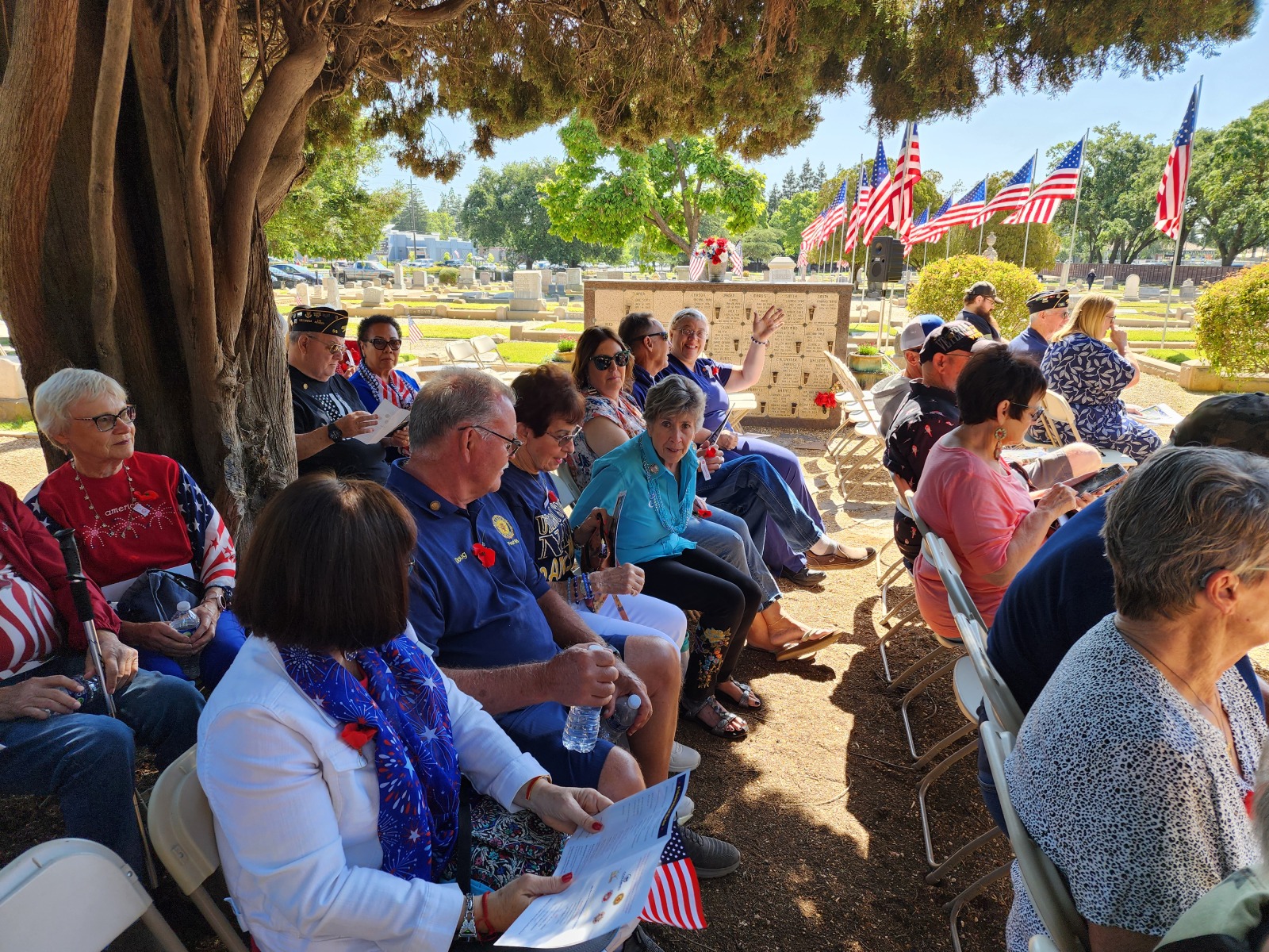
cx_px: 634
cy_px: 476
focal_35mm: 23
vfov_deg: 58.9
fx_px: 843
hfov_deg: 73.9
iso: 25
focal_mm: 6.4
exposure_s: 1/180
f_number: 1.8
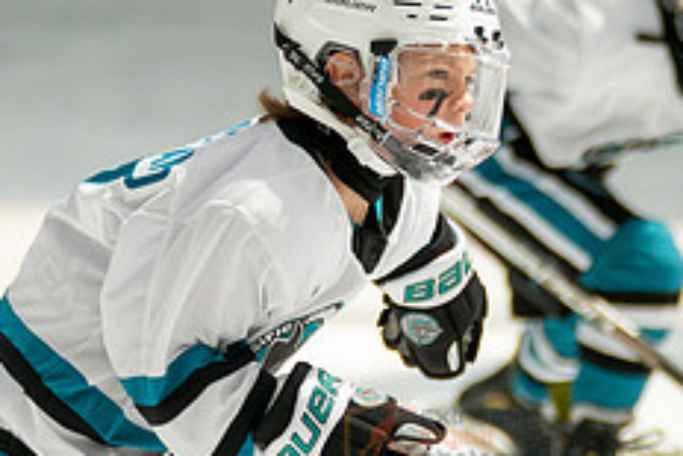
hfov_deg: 2.9
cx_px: 229
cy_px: 244
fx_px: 13402
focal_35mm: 706
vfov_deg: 2.0
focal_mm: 209
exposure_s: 1/5000
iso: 1600
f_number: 3.2
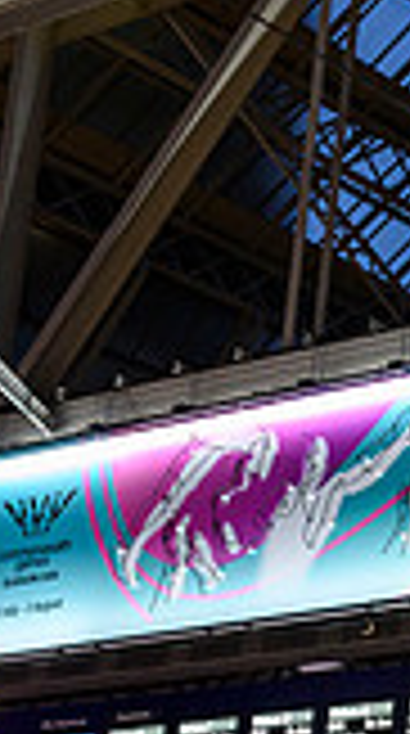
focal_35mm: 103
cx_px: 1244
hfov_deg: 9.2
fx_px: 2002
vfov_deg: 19.7
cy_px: 847
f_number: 8
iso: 1000
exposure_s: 1/13
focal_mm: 24
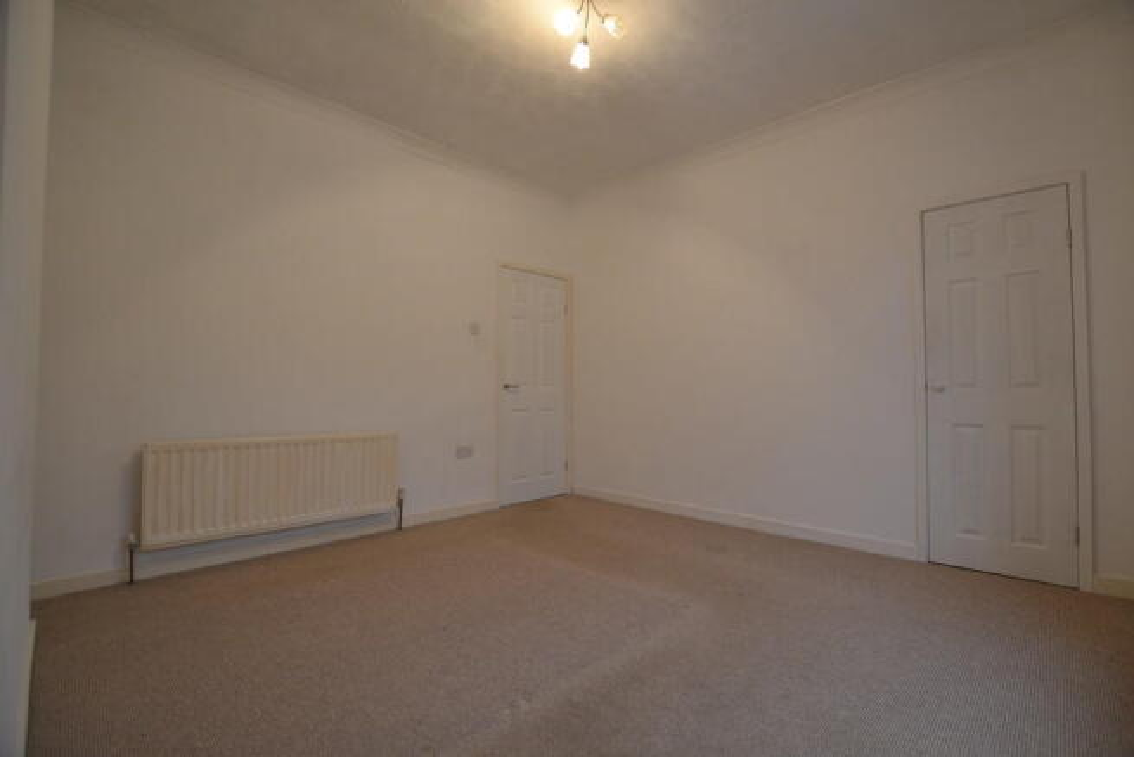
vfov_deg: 77.4
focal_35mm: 15
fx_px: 473
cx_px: 567
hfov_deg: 100.4
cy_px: 378
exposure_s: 1/60
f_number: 3.5
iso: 800
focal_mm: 10
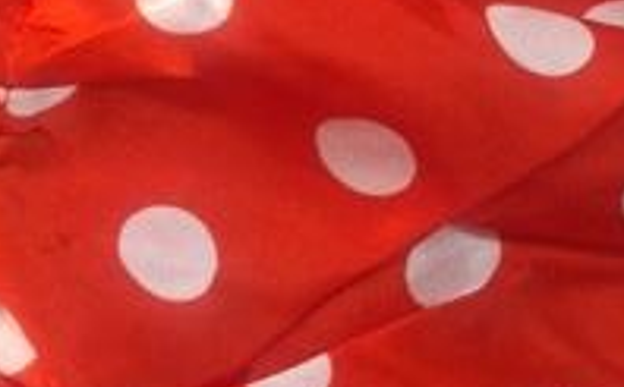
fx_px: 1341
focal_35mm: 79
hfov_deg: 25.5
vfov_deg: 16.3
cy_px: 57
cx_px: 76
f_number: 1.8
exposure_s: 1/40
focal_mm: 5.54
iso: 100
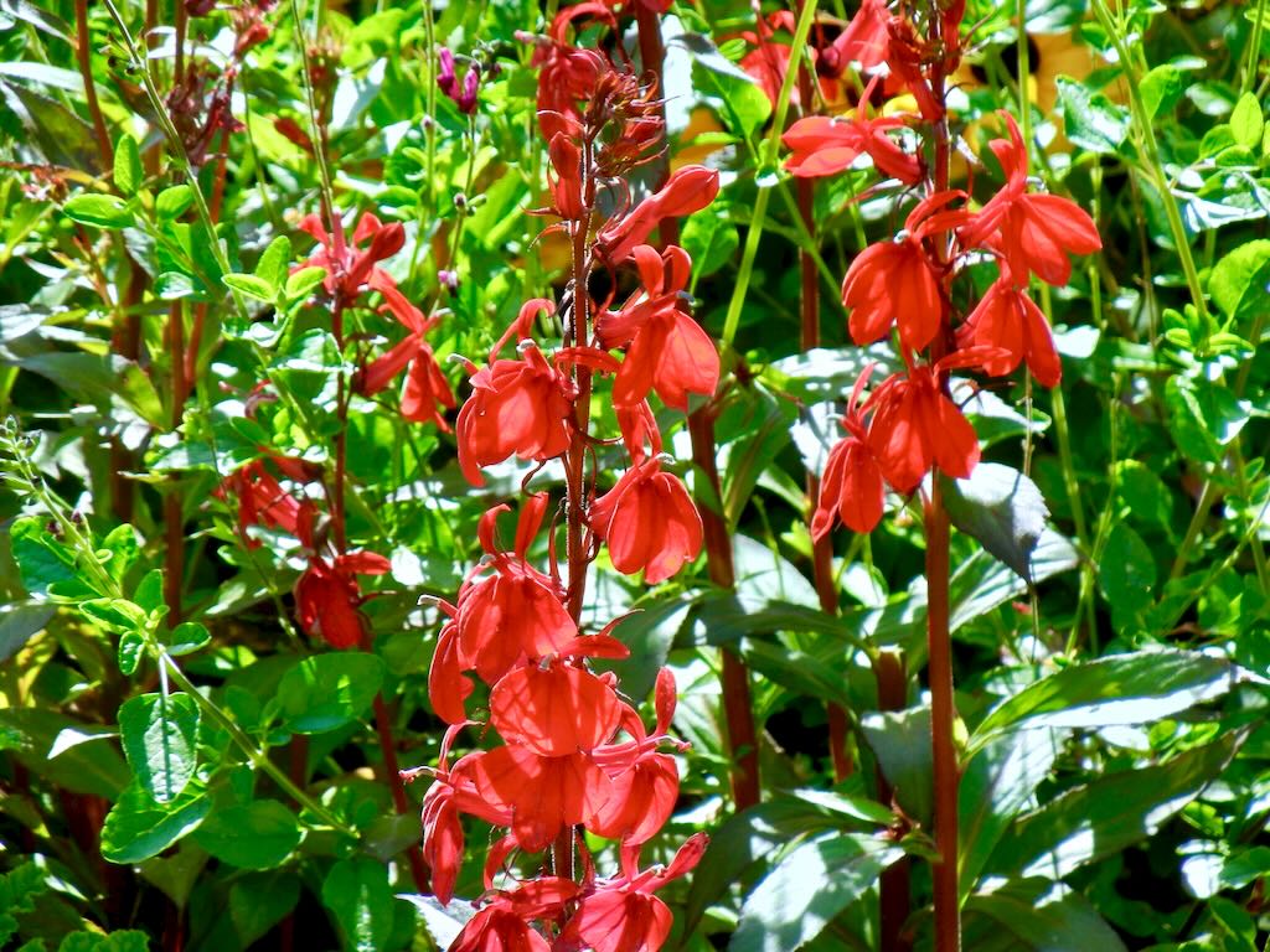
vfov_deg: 5.0
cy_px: 476
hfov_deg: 6.6
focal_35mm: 300
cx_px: 635
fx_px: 11006
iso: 160
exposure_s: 1/148
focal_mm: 54
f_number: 5.6
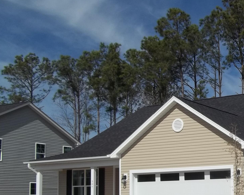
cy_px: 162
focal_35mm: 65
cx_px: 239
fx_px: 469
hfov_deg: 27.6
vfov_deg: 23.1
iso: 64
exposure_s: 1/500
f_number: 8.8
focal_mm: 5.7
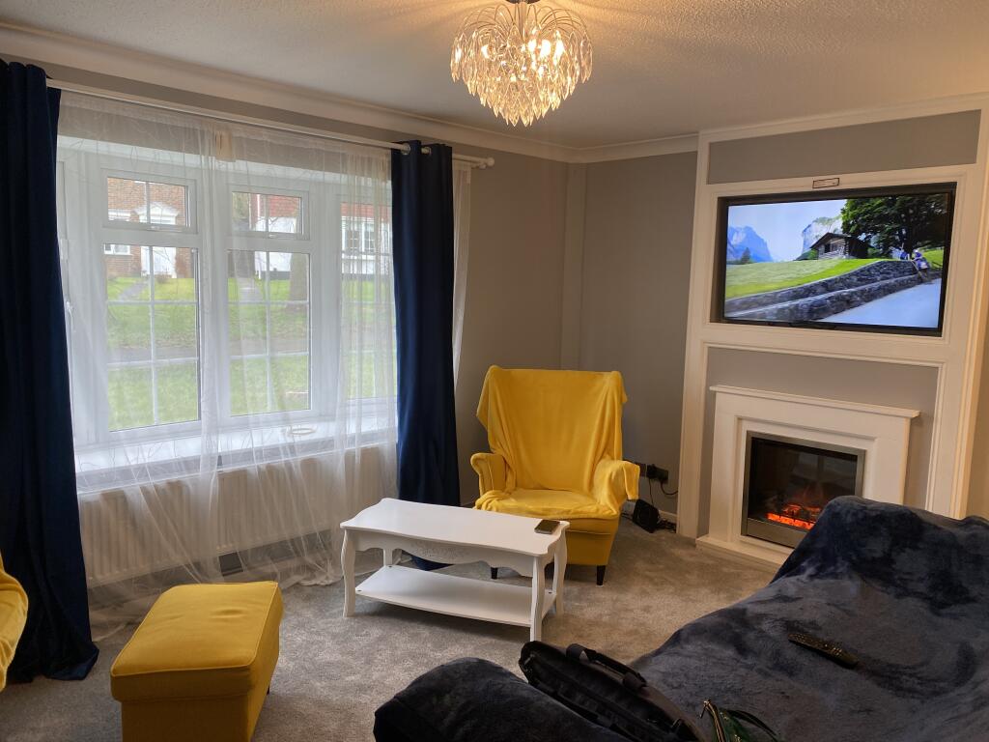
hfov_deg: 67.3
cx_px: 494
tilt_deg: -6.8
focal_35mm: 26
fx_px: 743
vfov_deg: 53.1
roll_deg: -1.7
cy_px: 371
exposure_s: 1/100
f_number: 1.8
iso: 125
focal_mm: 4.25
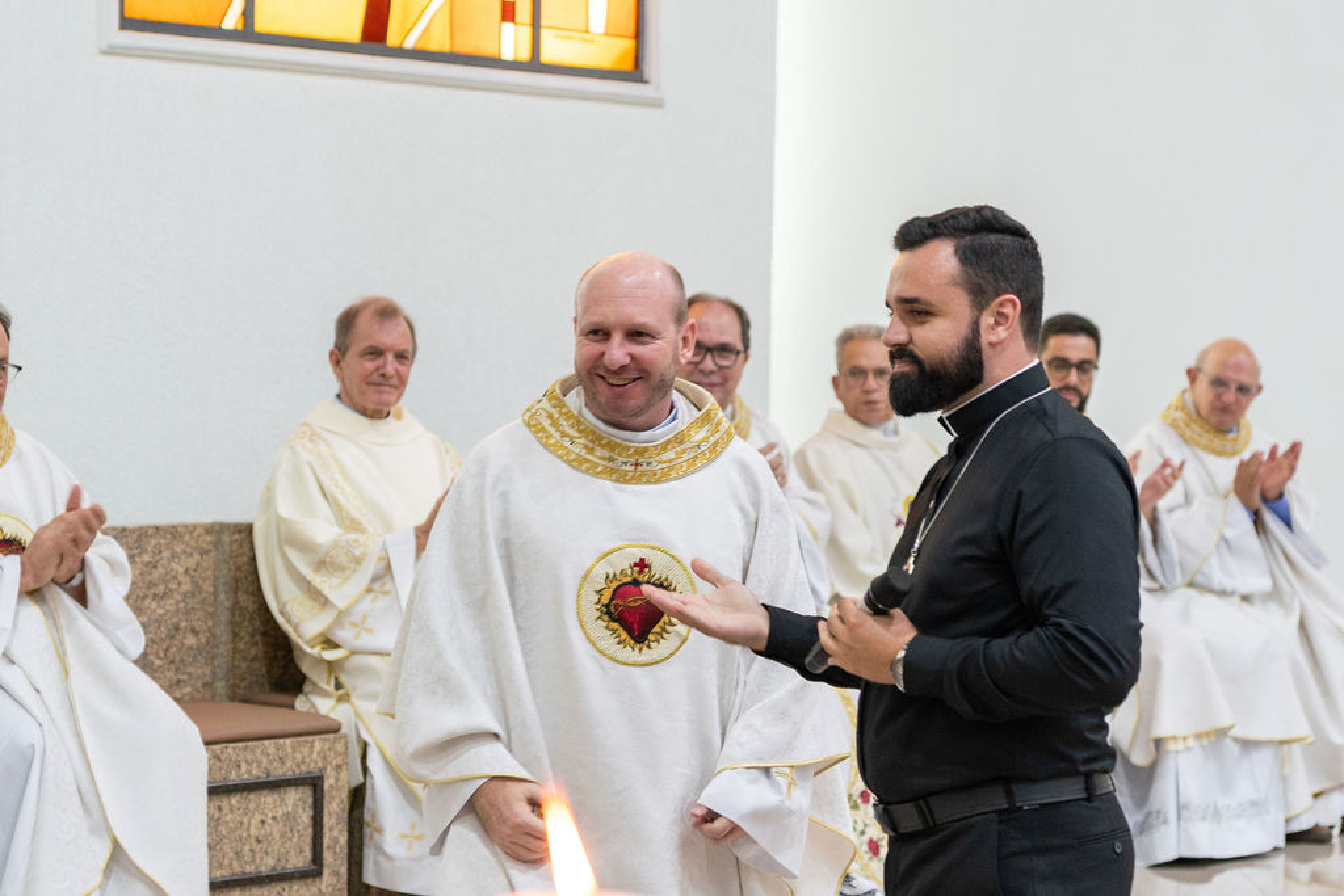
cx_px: 672
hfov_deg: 23.1
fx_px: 3286
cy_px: 448
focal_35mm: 88
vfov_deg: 15.5
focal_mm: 59.2
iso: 1600
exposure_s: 1/125
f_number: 2.8
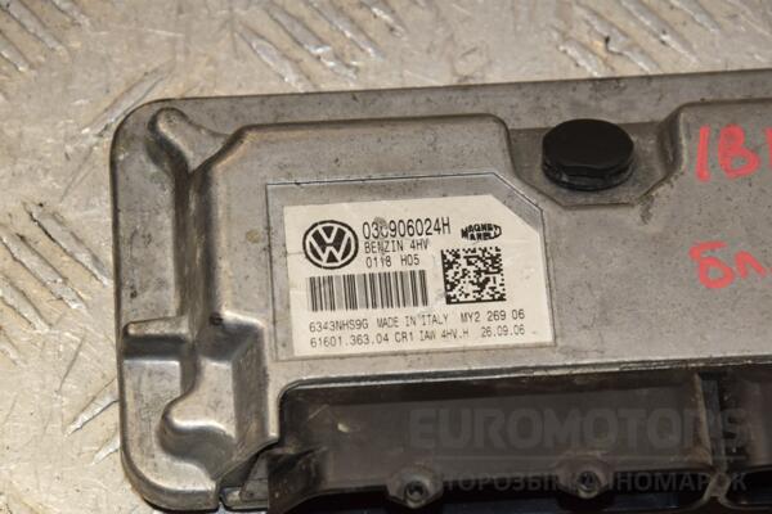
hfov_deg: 13.0
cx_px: 386
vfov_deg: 8.7
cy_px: 257
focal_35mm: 158
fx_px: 3377
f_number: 10
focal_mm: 105
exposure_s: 1/200
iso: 800
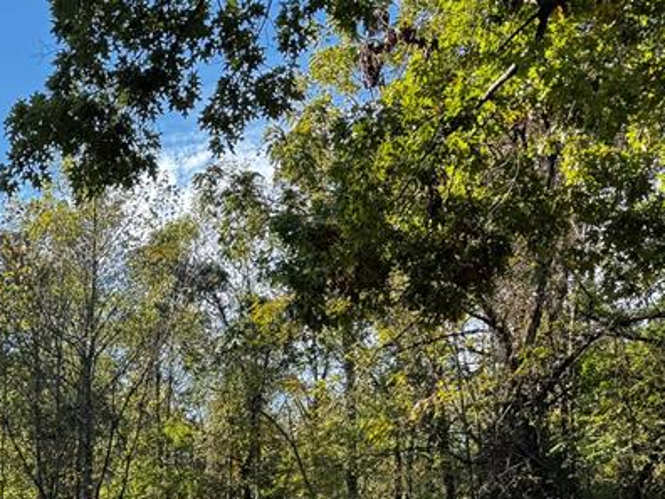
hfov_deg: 27.9
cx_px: -104
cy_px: 617
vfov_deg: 21.7
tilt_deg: -3.3
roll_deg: -0.8
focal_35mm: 62
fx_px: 1191
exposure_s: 1/464
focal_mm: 6.76
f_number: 1.78
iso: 80
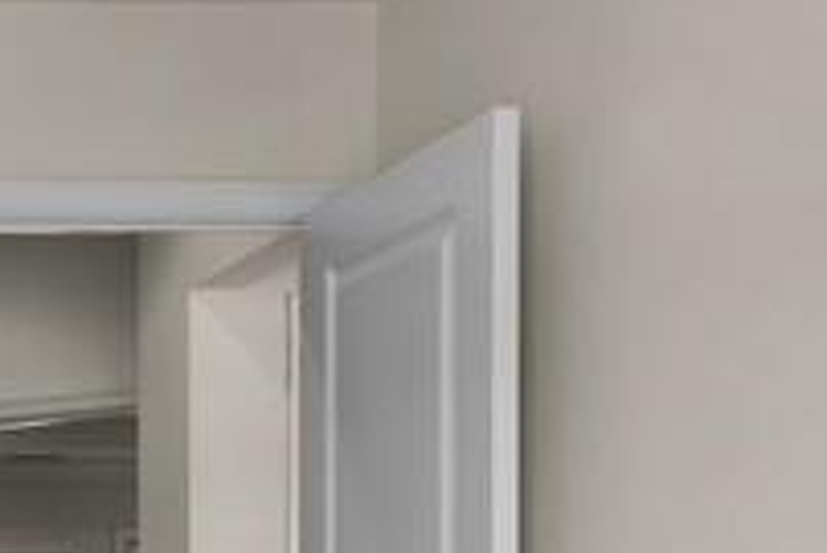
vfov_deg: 13.1
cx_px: -540
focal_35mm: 100
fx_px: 2299
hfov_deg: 17.5
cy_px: 772
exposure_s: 1/10
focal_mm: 14
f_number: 8
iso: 250
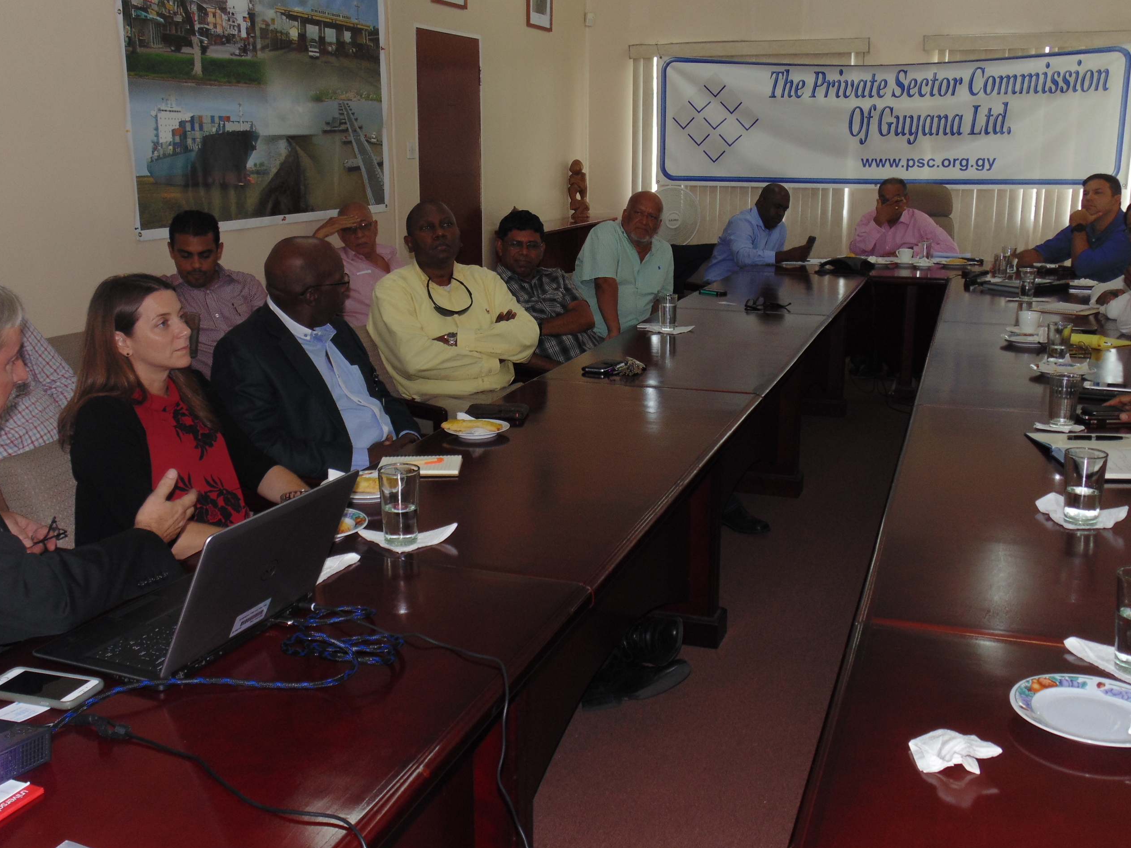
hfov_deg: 52.6
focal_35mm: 35
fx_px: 1143
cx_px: 578
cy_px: 428
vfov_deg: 40.7
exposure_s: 1/30
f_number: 3.4
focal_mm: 6.2
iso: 80
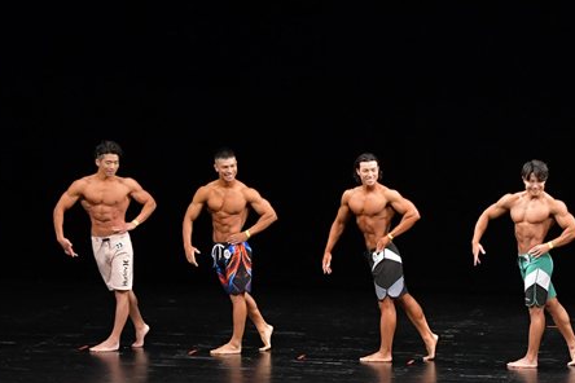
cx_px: 462
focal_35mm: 178
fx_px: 2843
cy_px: 245
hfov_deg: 11.5
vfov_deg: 7.7
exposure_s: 1/400
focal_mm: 68
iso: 3200
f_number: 5.6
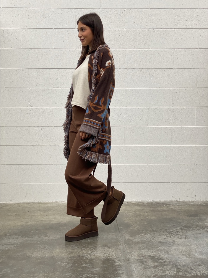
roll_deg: -0.4
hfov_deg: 28.0
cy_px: 139
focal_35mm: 52
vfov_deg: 36.8
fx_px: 417
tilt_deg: -4.0
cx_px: 104
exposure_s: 1/122
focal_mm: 6
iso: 32
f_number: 2
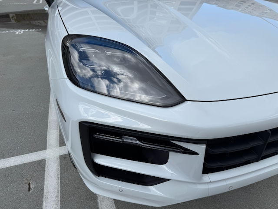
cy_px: 104
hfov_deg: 71.6
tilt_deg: -32.6
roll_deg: -1.0
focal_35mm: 24
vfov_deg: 56.8
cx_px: 139
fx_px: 193
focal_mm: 6.76
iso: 80
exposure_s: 1/2907
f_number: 1.78
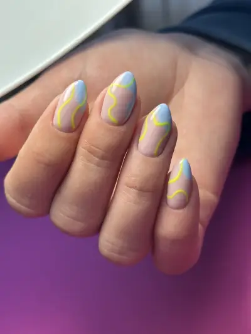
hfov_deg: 30.3
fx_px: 464
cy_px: 167
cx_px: 126
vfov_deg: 39.6
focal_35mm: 48
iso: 64
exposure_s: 1/2070
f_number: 1.78
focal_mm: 6.86
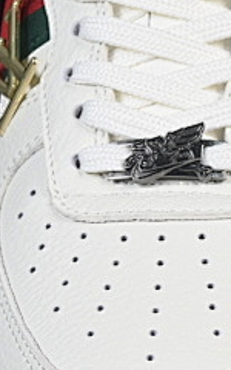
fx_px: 3465
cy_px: 225
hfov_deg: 3.8
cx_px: 371
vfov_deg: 6.1
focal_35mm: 344
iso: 160
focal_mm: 50
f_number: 8
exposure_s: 1/80
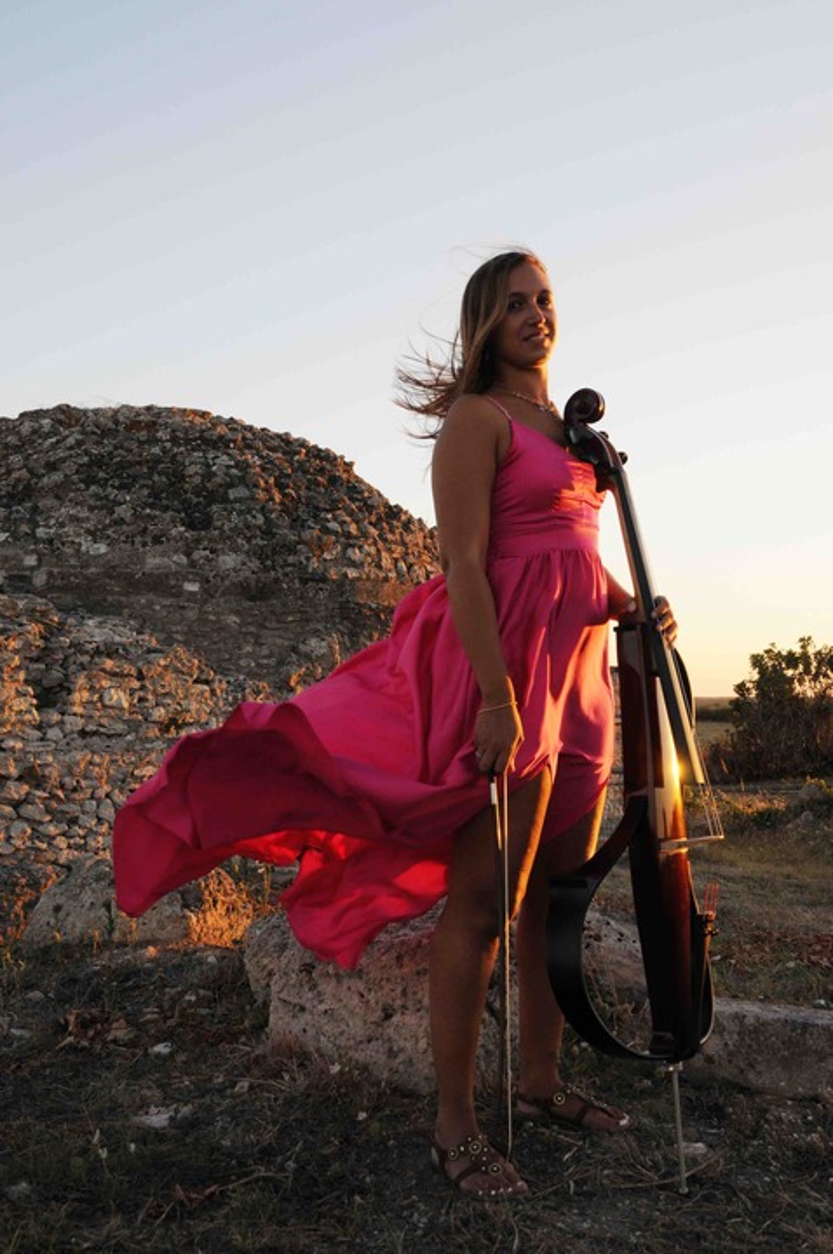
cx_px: 416
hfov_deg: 35.4
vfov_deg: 51.3
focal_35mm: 38
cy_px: 627
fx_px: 1305
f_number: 8
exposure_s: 1/200
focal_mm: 25
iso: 400
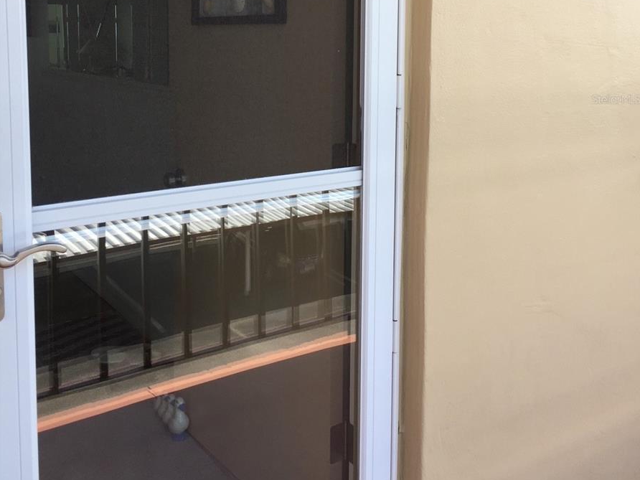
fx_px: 721
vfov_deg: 35.7
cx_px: 320
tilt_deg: -5.0
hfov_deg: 47.9
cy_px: 99
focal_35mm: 39
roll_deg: +0.0
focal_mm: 4.15
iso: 32
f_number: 2.2
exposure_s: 1/370
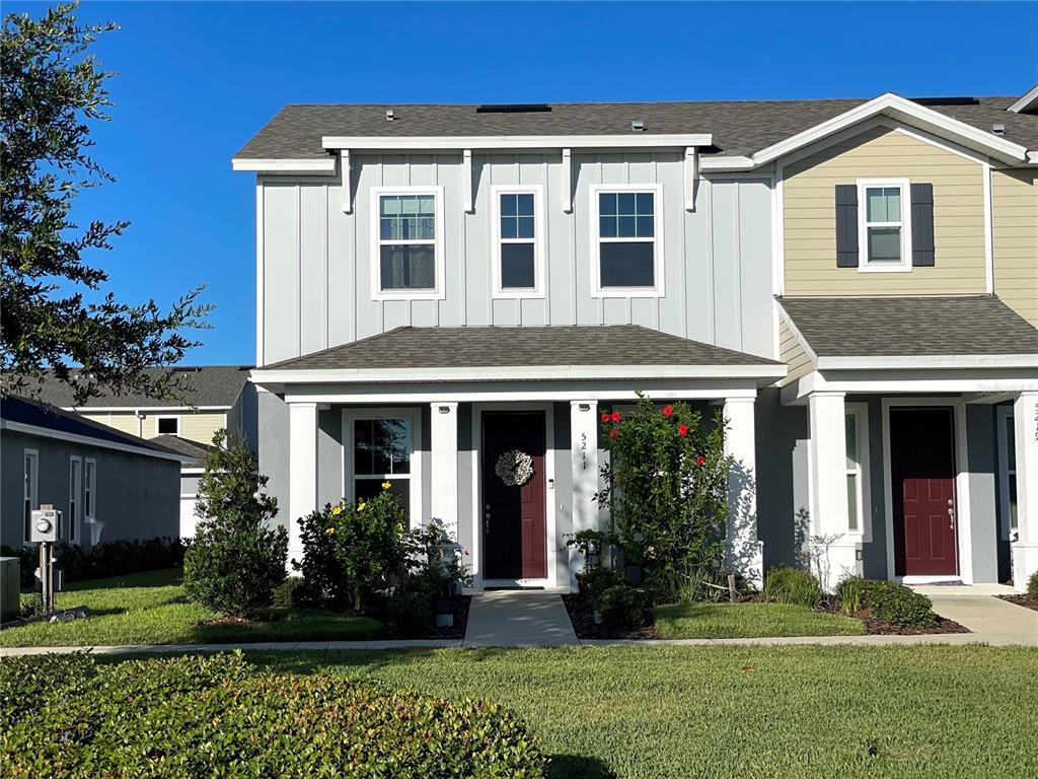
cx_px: 519
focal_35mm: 52
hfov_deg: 36.8
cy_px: 390
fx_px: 1559
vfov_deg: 28.0
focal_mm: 6
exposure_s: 1/4785
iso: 32
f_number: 2
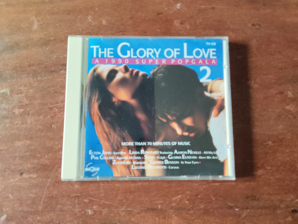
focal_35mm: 26
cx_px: 149
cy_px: 112
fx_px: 224
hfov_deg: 67.3
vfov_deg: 53.1
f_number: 2
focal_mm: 2.78
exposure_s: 1/33.3
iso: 250
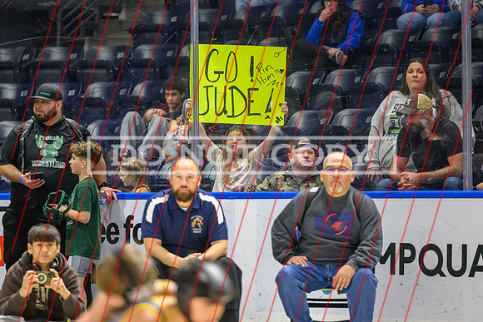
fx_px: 2637
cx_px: 245
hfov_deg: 10.5
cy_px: 151
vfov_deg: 7.0
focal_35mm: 197
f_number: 2.8
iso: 6400
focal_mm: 175
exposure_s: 1/800
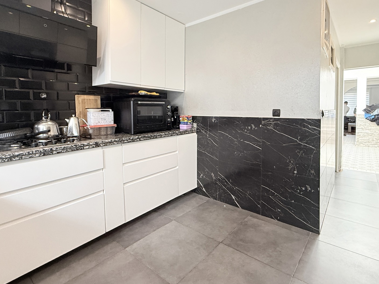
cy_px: 116
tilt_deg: -1.4
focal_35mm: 19
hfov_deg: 84.7
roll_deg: -0.1
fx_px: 208
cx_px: 194
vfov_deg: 68.1
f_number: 2.2
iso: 400
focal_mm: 2.22
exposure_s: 1/50
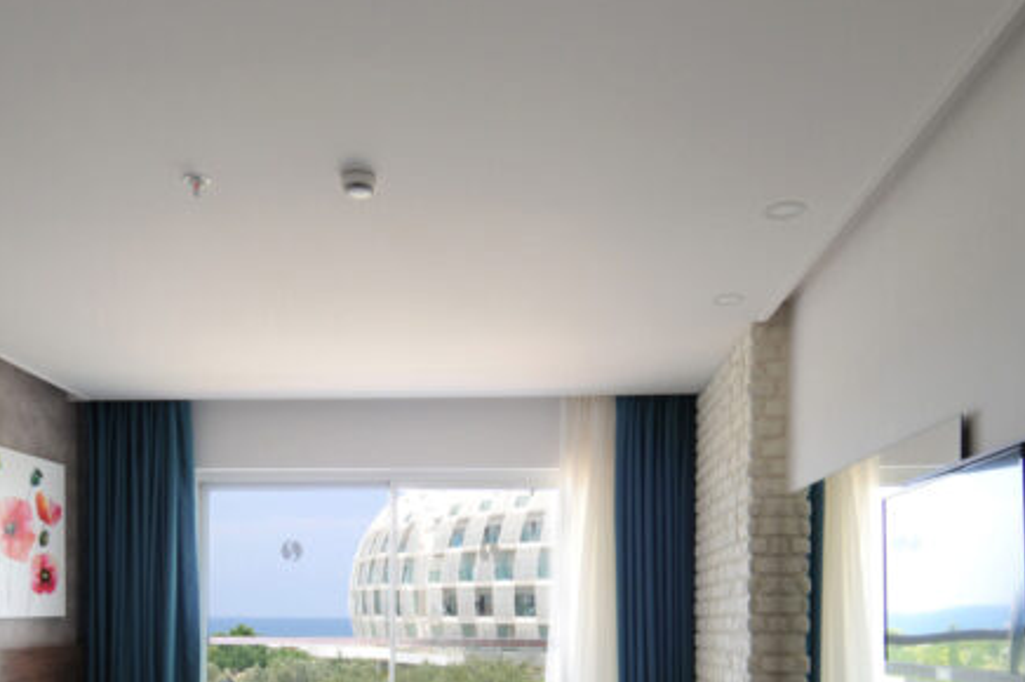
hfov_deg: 56.8
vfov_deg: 37.3
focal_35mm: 33
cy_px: 613
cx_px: 409
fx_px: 939
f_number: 6.3
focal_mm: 12
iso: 100
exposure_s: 1/10
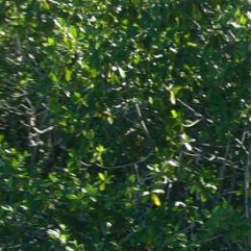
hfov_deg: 7.4
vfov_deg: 7.5
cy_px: 295
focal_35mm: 231
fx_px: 1895
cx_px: 392
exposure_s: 1/160
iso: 50
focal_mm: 11.6
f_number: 4
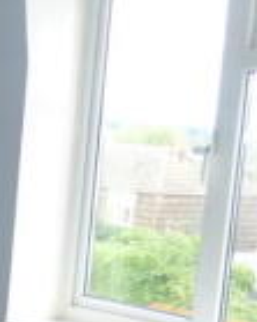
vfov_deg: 19.2
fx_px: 933
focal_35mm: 98
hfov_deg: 14.2
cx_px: -177
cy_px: 298
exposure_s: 1/60
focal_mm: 4.3
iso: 160
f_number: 3.3
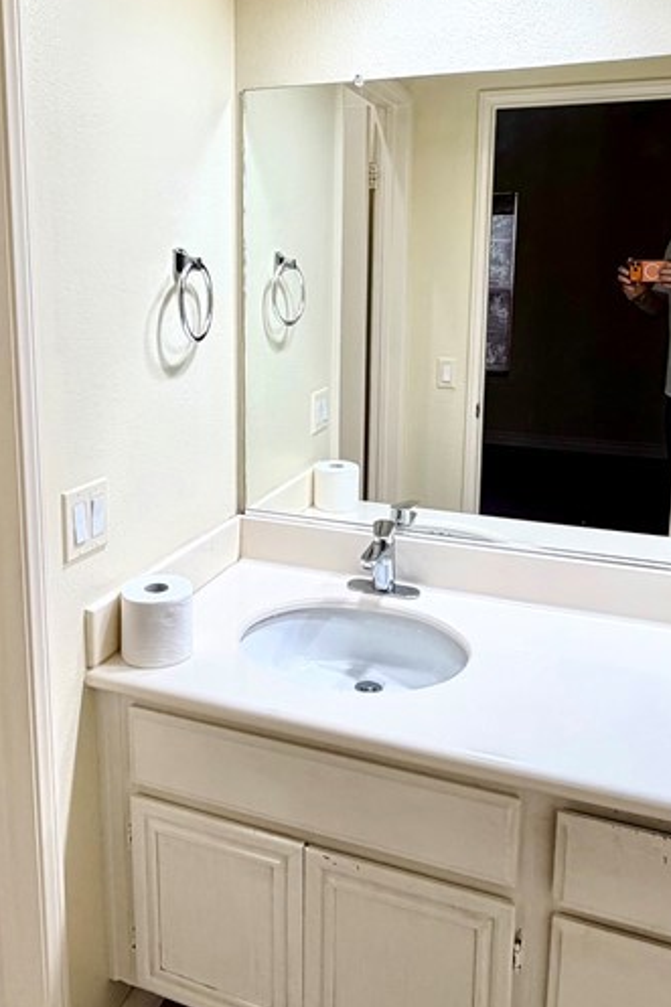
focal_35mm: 30
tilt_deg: -9.8
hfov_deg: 43.5
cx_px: 304
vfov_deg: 61.3
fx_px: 839
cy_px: 391
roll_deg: -0.1
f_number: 2.2
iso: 64
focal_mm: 2.22
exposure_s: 1/120
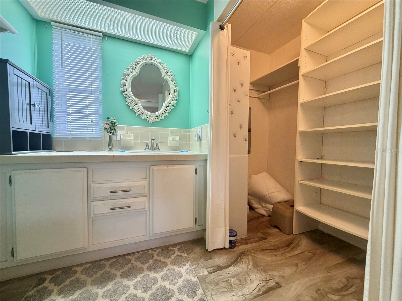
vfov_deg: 85.7
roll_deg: -1.1
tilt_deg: -1.0
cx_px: 201
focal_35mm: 14
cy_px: 150
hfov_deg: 102.1
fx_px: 163
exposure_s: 1/120
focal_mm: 2.22
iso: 200
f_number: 2.2
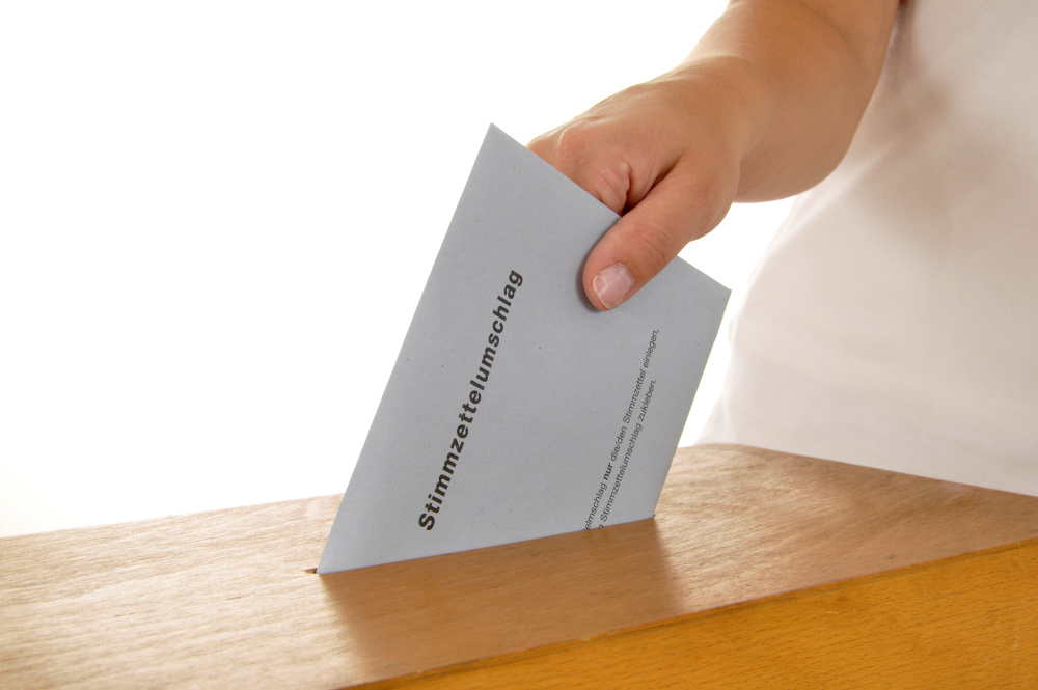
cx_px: 519
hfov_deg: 33.4
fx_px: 1729
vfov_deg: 22.6
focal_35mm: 60
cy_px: 345
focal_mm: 40
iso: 200
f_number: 13
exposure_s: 1/125
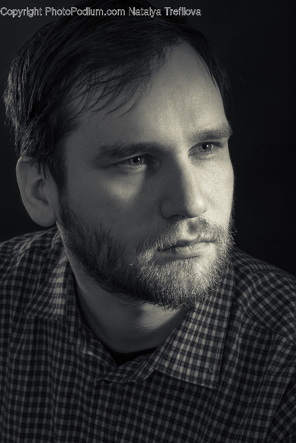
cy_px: 222
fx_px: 1478
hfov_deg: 11.4
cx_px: 148
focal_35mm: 120
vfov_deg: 17.1
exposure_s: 1/160
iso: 100
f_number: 14
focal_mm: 120
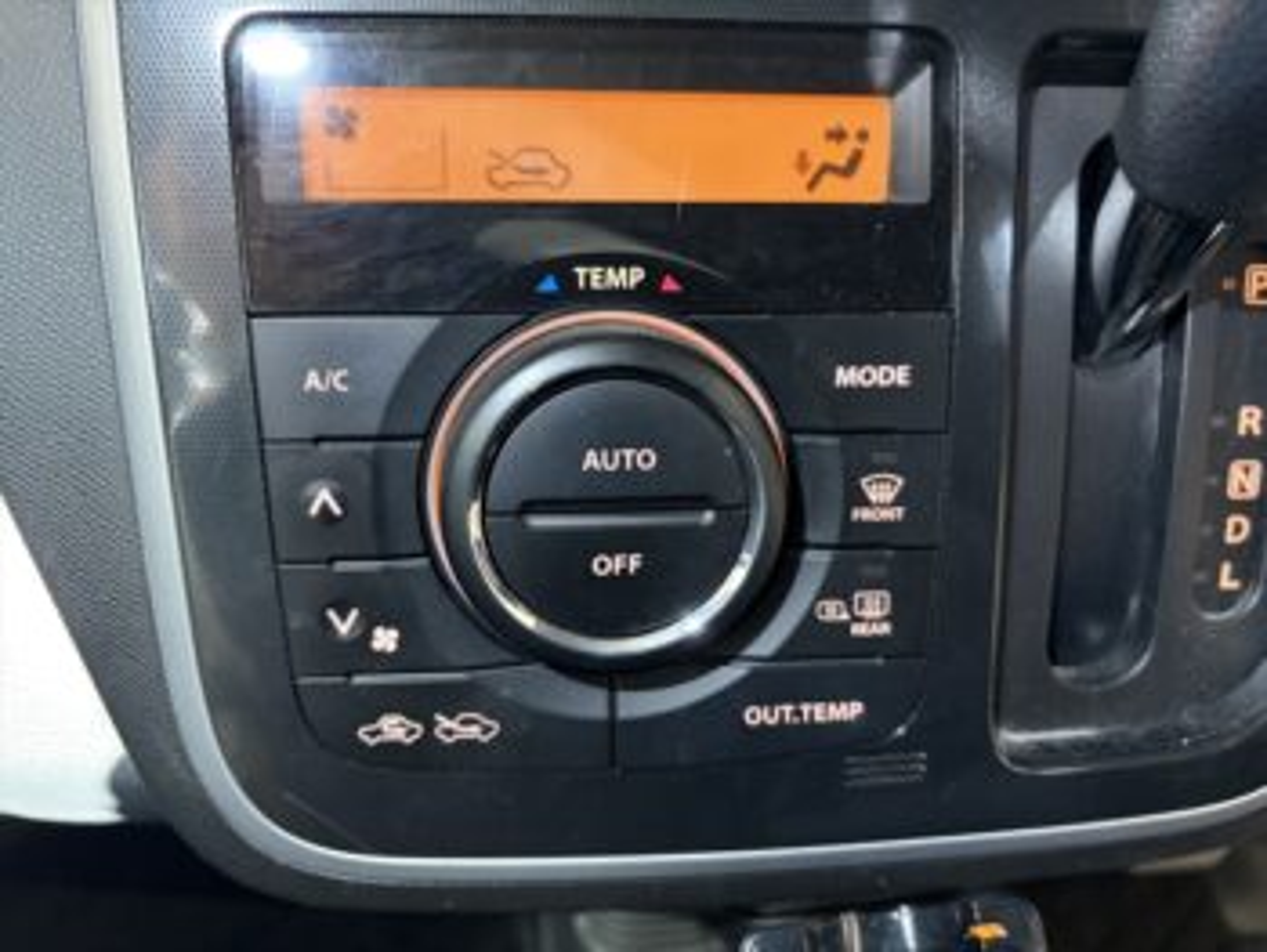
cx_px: 634
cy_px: 476
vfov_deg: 53.1
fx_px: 952
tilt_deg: -25.5
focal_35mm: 26
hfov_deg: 67.3
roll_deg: -0.5
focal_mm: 5.96
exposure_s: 1/33
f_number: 1.6
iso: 500
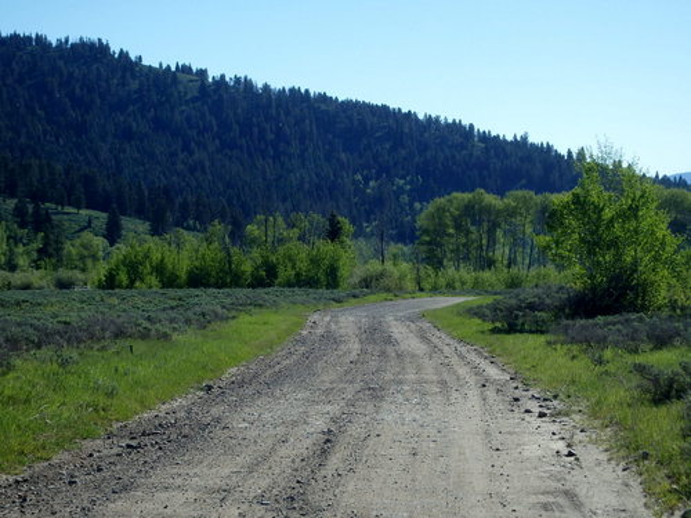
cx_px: 346
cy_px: 259
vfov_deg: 14.4
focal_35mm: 103
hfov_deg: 19.1
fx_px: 2056
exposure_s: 1/640
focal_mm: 18.5
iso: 125
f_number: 5
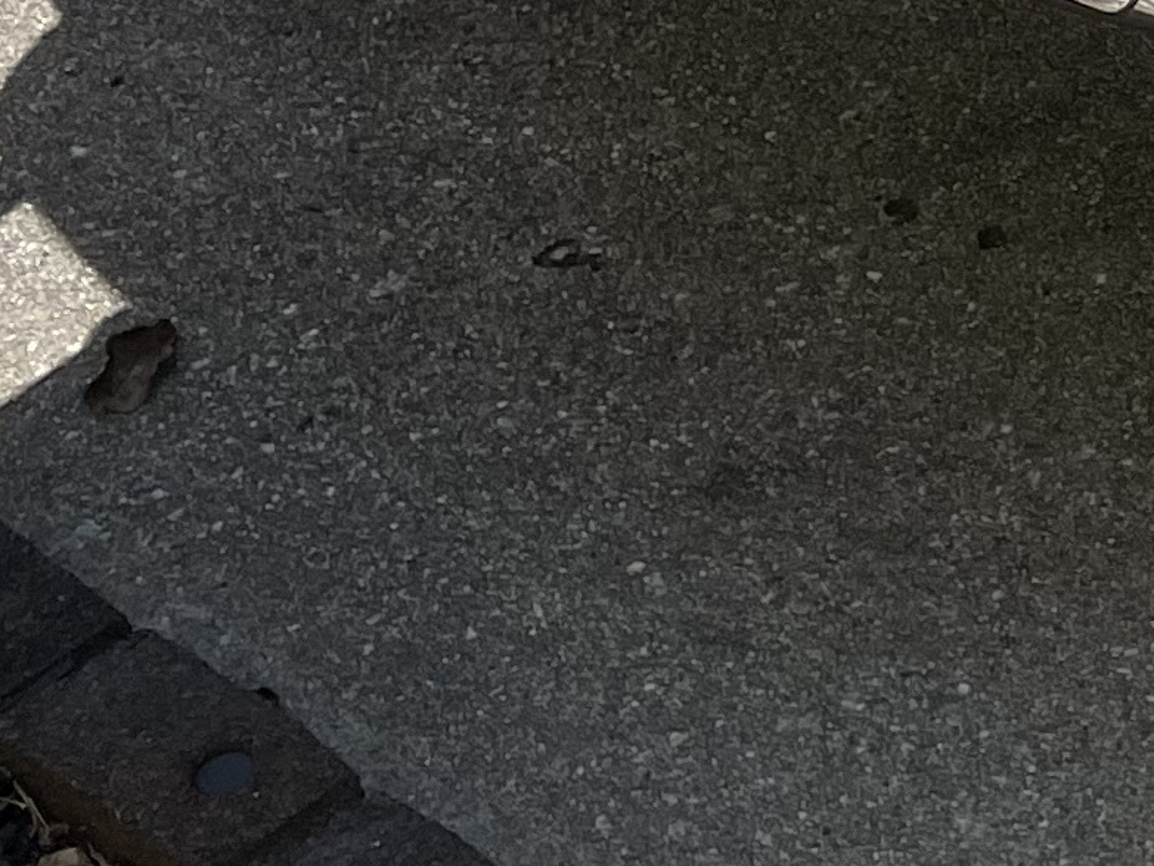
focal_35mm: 134
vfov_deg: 10.3
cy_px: -775
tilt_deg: -30.0
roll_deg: +0.9
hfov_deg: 12.8
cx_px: 2305
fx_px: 4469
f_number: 1.6
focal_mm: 4.2
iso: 32
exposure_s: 1/1195
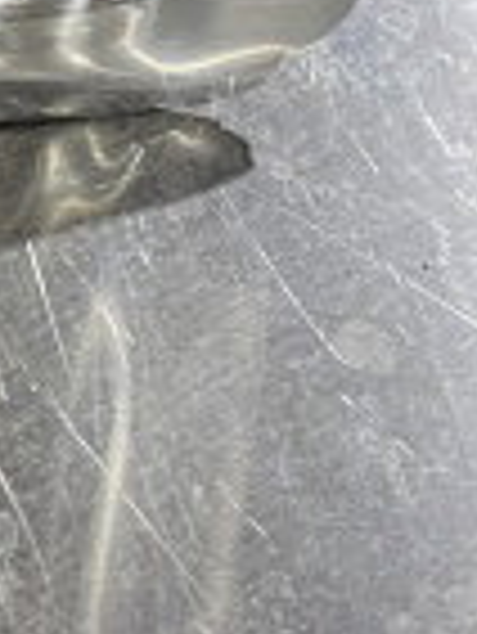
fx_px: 2752
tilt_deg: -40.8
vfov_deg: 12.2
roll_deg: -6.1
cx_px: -698
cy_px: -474
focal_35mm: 150
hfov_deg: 8.9
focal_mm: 4.25
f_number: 1.8
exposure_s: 1/60
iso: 200
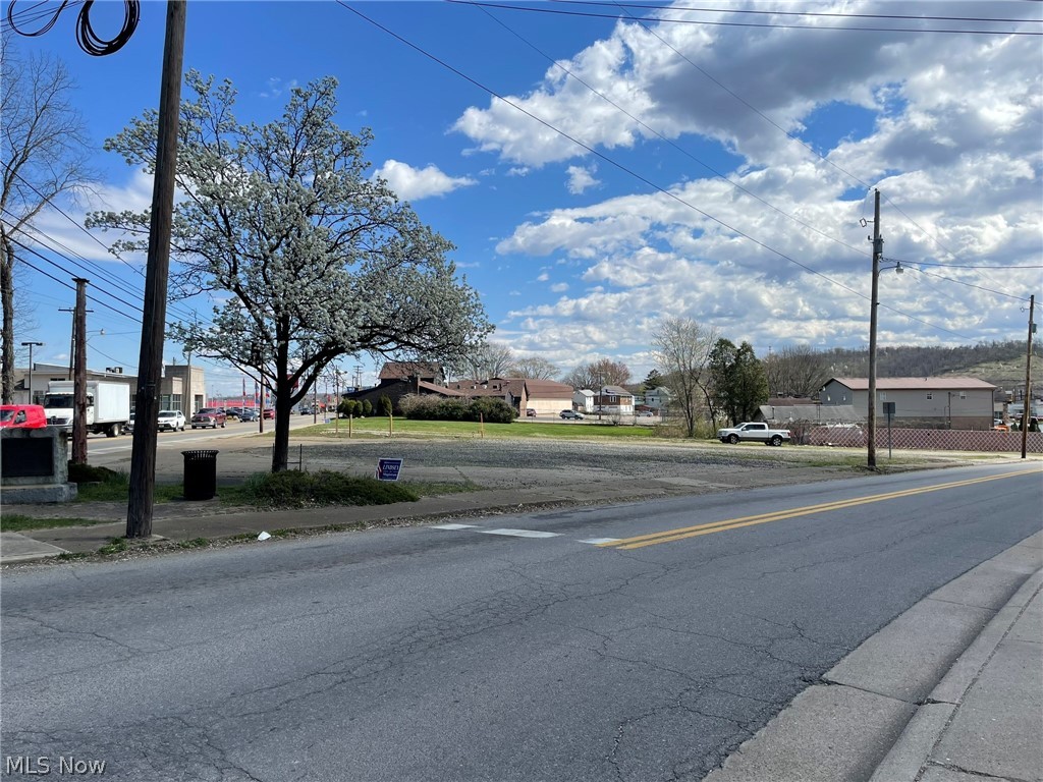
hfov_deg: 67.3
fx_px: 783
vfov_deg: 53.1
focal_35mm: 26
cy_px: 391
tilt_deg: +1.9
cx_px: 522
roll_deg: +0.7
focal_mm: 4.2
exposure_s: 1/4464
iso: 32
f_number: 1.6
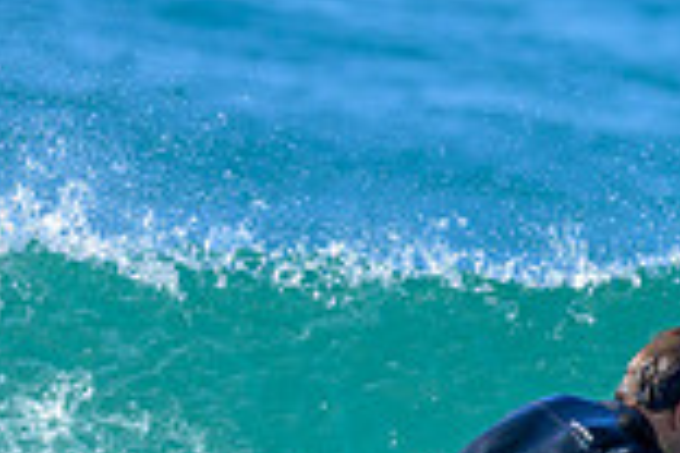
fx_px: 70091
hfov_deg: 0.6
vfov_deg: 0.4
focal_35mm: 3711
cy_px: 711
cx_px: 566
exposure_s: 1/2000
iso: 500
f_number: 6.3
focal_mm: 800
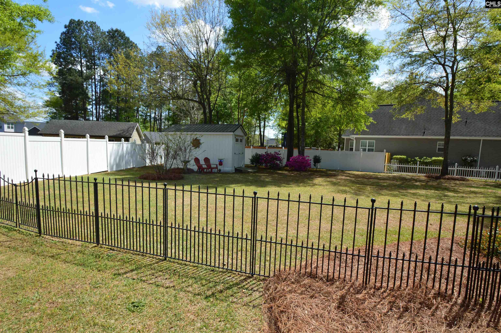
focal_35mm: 18
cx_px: 250
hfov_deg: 90.1
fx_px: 250
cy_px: 166
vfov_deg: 67.3
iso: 400
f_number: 11
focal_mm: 12
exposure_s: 1/400
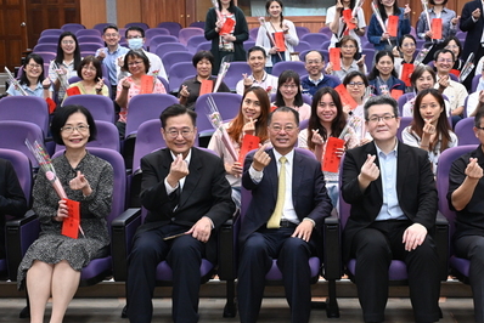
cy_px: 165
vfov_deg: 26.5
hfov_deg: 38.8
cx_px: 280
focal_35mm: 51
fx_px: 686
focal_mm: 29
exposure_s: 1/160
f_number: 5
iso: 2000
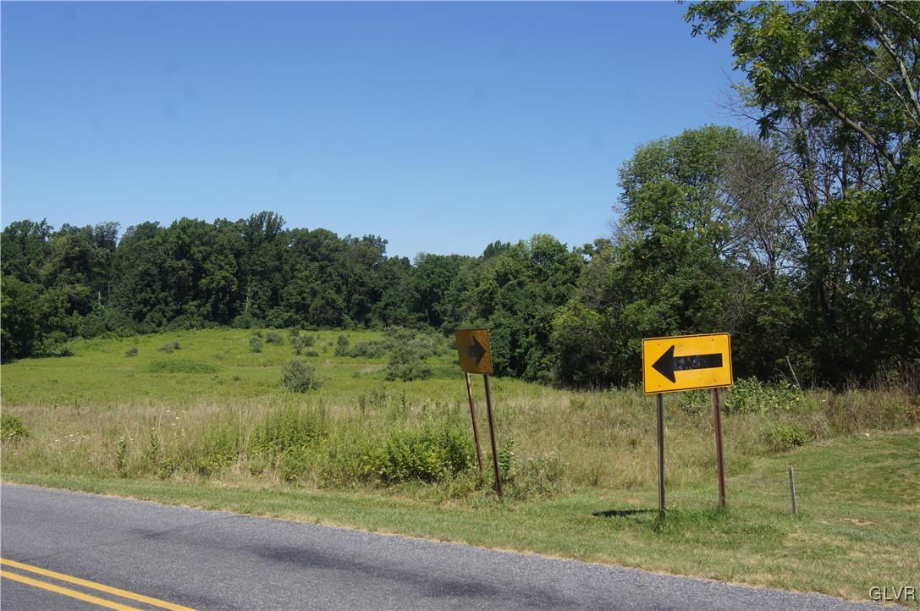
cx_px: 460
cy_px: 306
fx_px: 919
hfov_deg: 53.2
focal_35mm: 36
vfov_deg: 36.8
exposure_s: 1/160
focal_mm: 24
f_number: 10
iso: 100
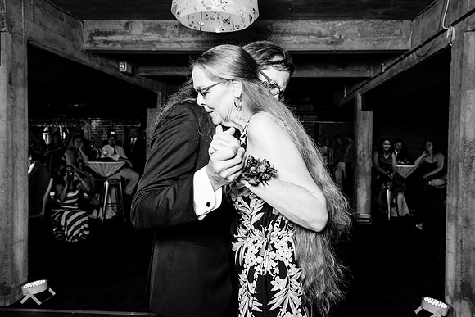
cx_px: 247
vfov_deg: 40.8
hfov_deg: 58.3
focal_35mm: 32
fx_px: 426
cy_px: 150
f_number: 5.6
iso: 2000
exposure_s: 1/200
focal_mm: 29
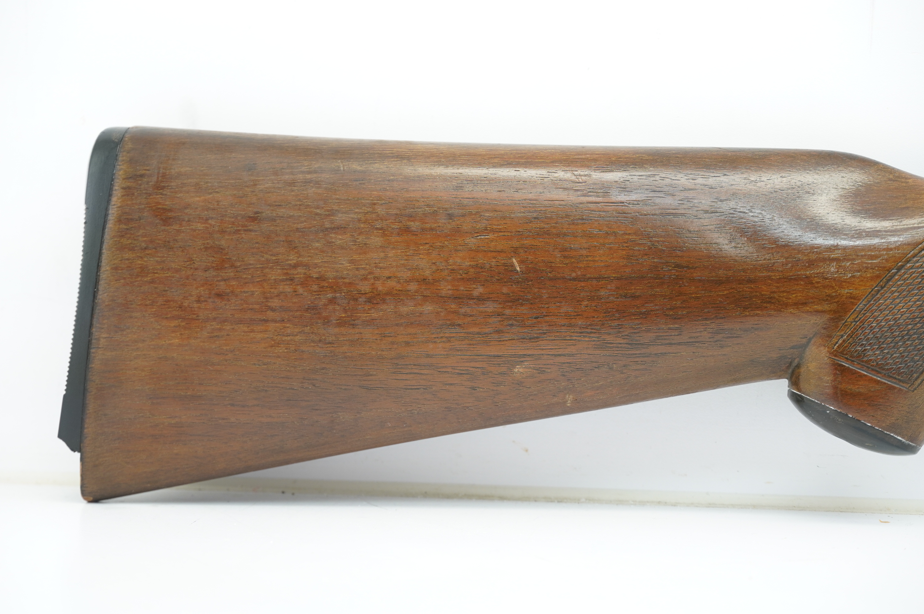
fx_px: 3077
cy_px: 307
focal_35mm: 120
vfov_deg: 11.4
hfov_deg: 17.1
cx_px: 462
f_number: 5.6
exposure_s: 1/60
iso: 500
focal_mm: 80
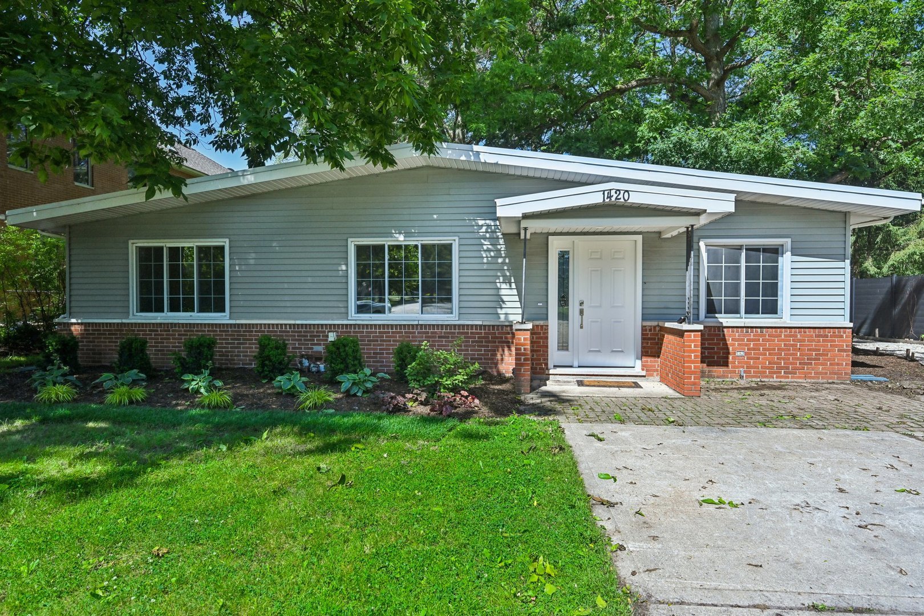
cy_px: 308
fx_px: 500
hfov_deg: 85.4
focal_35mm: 20
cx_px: 462
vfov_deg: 63.2
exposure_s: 1/1250
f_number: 8
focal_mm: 19.5
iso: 800
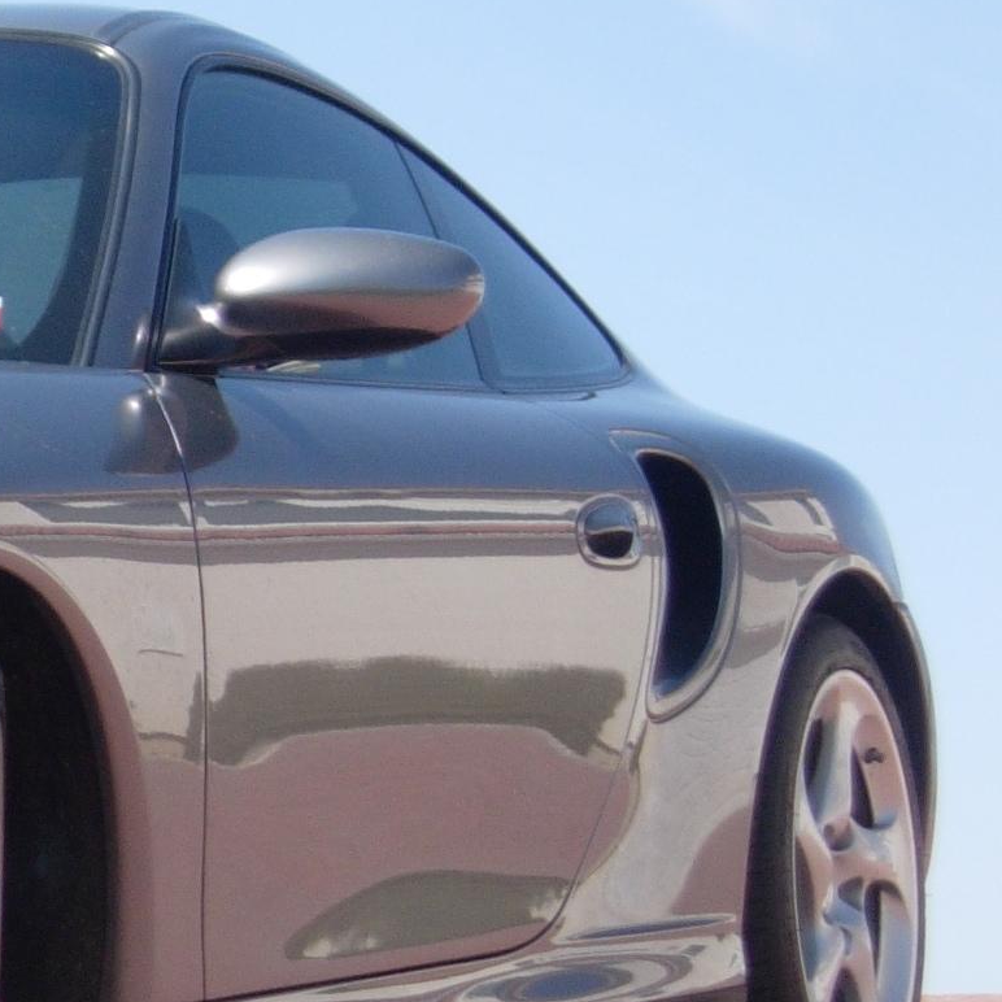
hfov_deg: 9.3
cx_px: -658
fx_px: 5928
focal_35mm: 181
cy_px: 851
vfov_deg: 9.6
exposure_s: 1/592
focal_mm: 12.7
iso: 64
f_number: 3.5
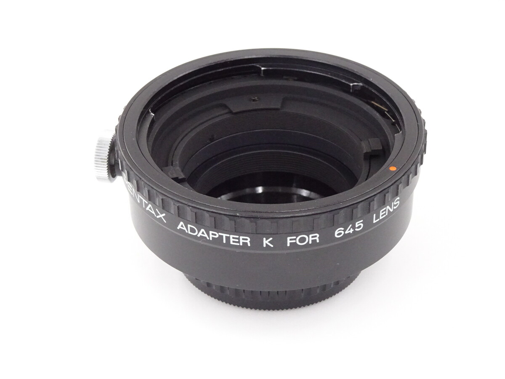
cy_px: 190
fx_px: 1065
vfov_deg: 20.2
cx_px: 252
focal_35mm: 73
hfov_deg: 26.7
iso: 1000
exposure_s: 1/80
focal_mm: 12.42
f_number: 5
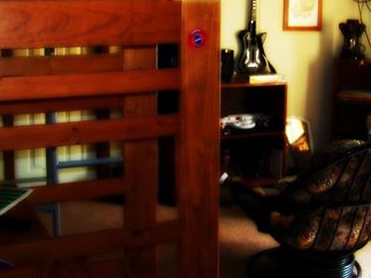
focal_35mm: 62
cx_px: 214
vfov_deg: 23.3
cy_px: 52
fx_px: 664
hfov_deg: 31.1
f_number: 2.8
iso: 200
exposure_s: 1/30
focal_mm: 5.85
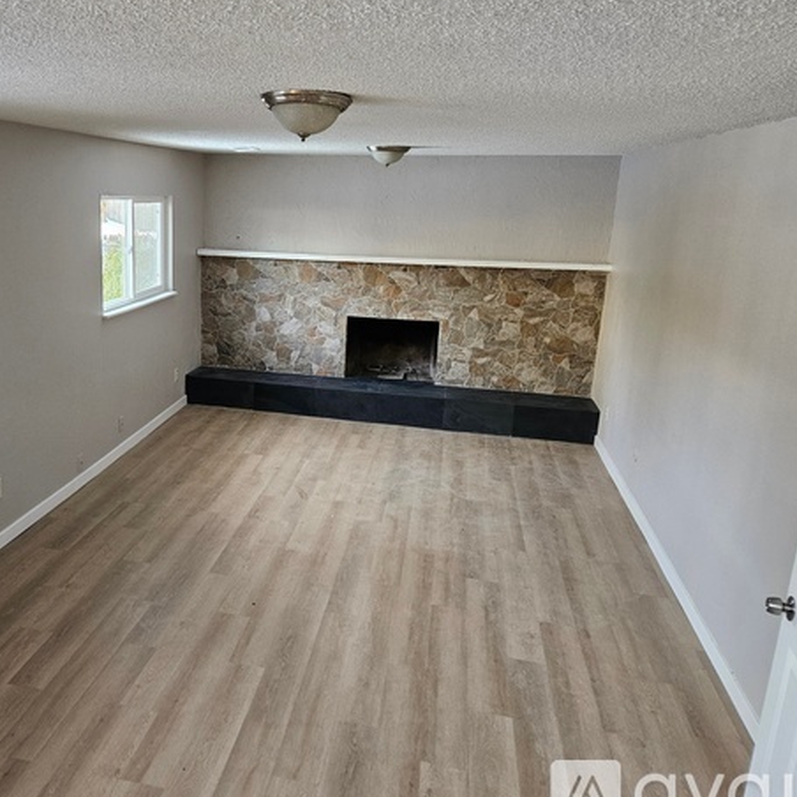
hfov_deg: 52.7
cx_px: 248
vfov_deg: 54.0
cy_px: 390
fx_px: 781
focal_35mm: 30
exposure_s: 1/120
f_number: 1.8
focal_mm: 5.4
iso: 200
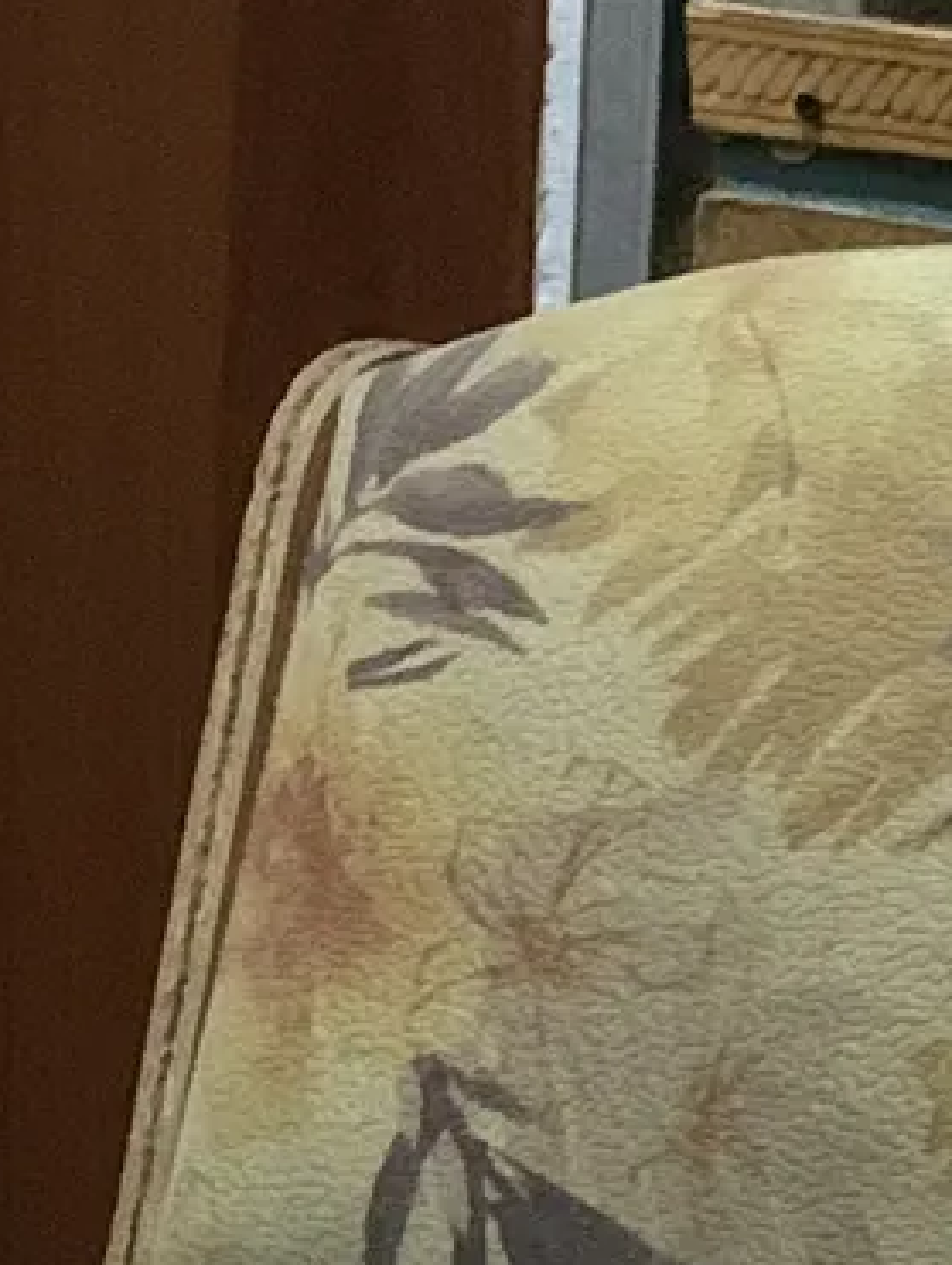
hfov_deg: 8.8
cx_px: 979
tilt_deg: -14.4
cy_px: 1020
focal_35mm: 168
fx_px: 6150
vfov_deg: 11.7
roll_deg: -4.1
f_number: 1.8
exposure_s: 1/25
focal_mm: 4.25
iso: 640
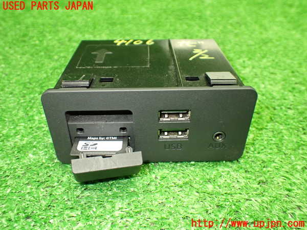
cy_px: 115
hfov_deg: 60.0
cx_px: 154
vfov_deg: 46.8
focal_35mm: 30
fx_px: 266
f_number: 2.3
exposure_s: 1/60
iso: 800
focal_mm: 5.4
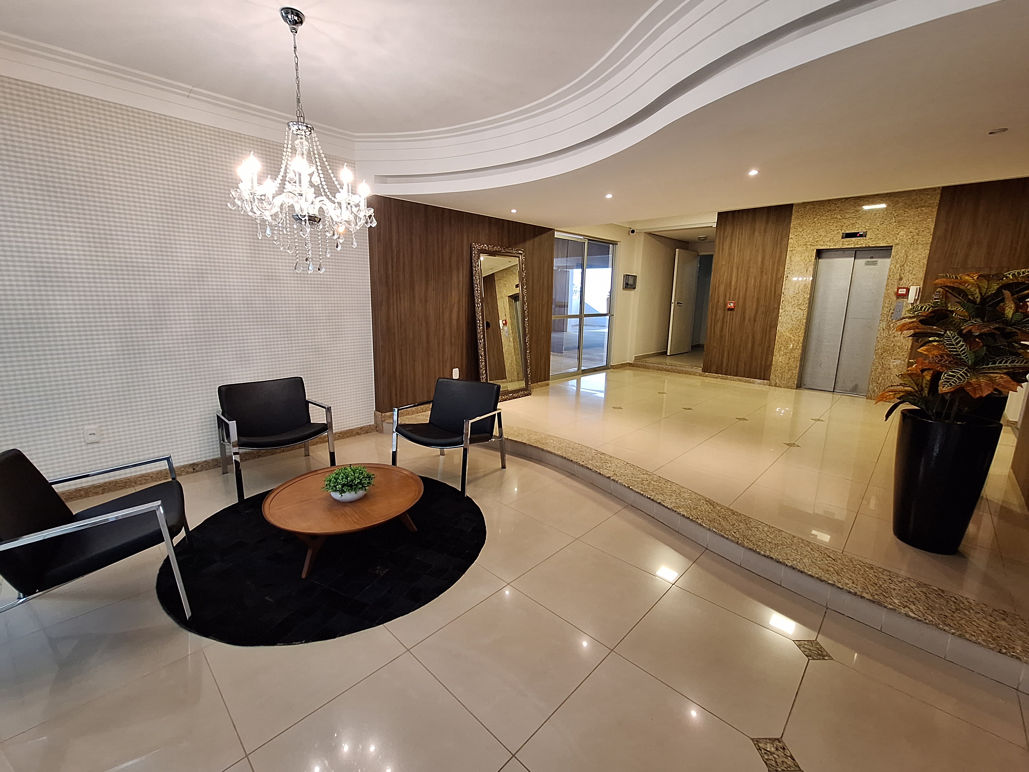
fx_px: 416
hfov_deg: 102.1
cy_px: 385
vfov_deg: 85.7
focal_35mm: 14
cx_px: 510
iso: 160
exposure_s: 1/30
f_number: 2.2
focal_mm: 1.74
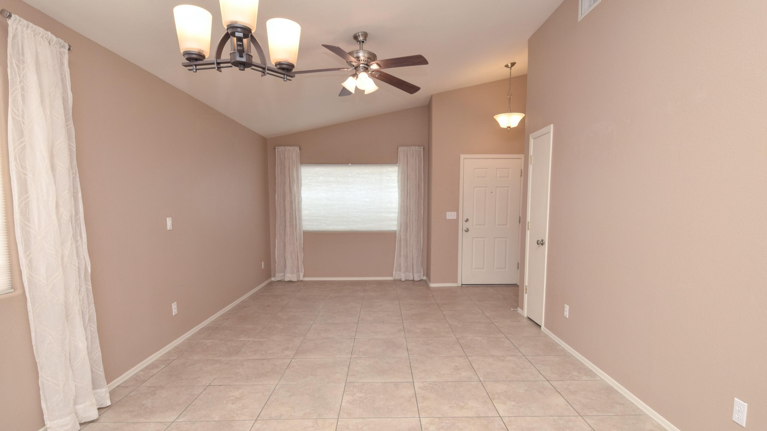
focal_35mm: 19
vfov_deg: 58.0
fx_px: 386
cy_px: 253
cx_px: 384
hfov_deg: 89.6
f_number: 9
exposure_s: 1/50
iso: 400
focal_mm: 12
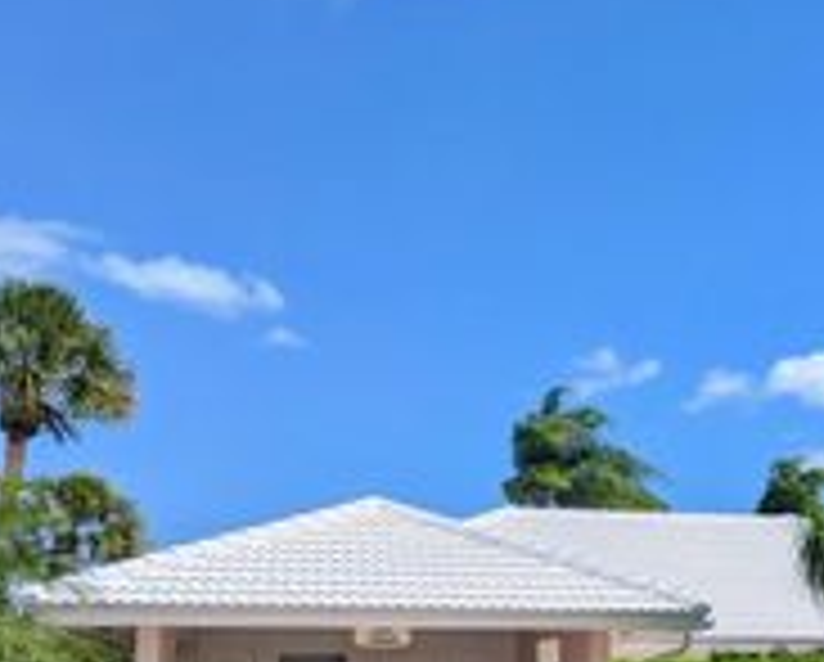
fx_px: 1563
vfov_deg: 23.3
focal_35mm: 64
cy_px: 597
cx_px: 797
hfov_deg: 28.0
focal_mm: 6.81
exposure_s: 1/4184
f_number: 1.85
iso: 44
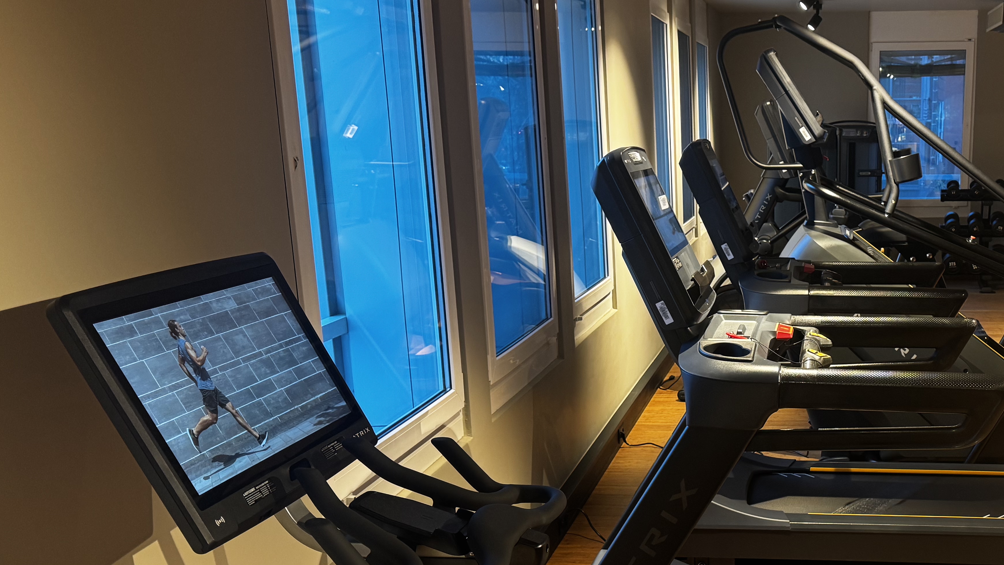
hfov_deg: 45.2
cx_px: 793
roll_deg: +0.0
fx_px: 1145
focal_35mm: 43
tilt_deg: -15.0
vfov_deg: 27.4
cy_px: 405
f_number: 1.78
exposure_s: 1/50
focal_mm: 6.76
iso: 200
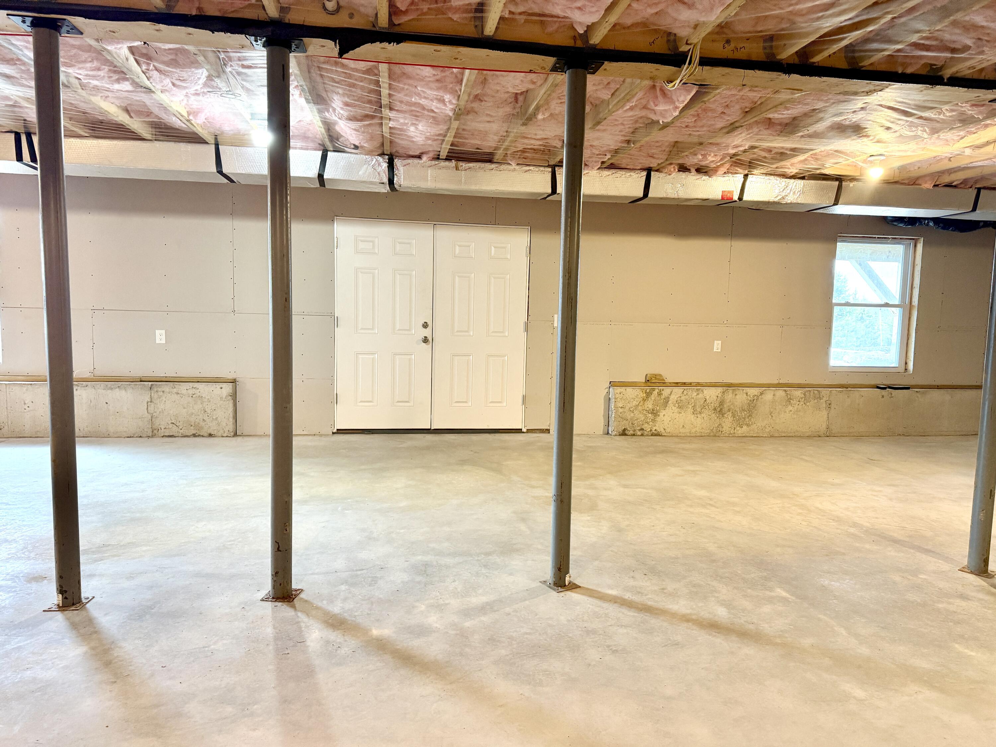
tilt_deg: -5.8
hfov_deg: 71.6
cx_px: 498
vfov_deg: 56.8
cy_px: 374
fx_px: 691
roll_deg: -0.9
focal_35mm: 24
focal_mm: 6.76
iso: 320
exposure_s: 1/60
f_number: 1.78
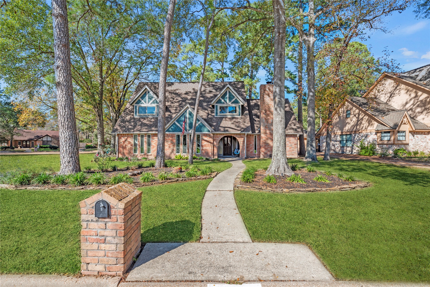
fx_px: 191
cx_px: 215
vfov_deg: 73.8
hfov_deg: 96.7
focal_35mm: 16
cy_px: 144
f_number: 8
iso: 100
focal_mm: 16
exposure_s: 1/250
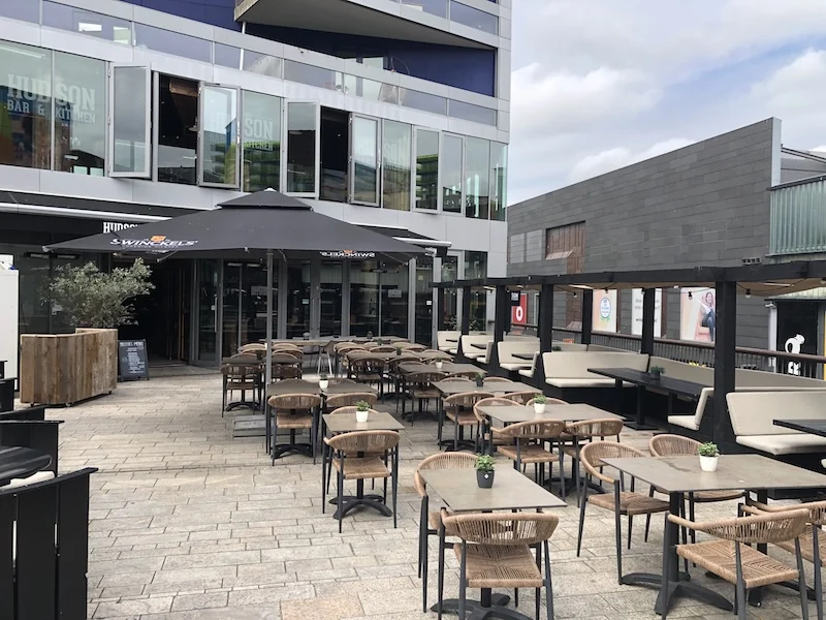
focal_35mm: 28
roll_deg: +1.1
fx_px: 668
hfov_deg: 63.4
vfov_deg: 49.7
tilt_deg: +0.5
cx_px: 413
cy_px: 310
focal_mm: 3.99
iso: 20
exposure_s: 1/842
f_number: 1.8
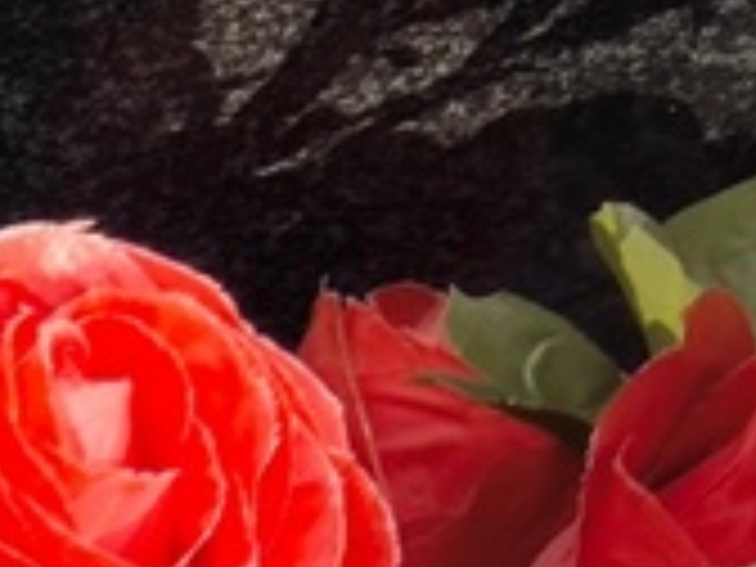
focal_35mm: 238
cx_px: -452
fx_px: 5198
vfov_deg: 6.2
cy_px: -351
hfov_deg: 8.1
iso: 50
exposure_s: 1/411
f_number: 1.7
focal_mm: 4.71
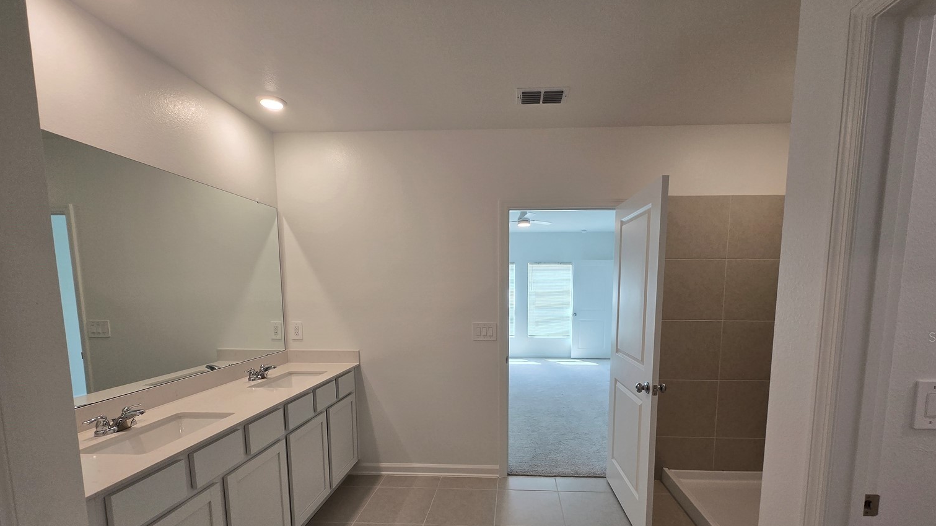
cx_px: 492
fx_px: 372
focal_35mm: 15
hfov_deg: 102.9
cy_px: 337
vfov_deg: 69.1
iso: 50
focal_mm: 1.7
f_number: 2.2
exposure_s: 1/60
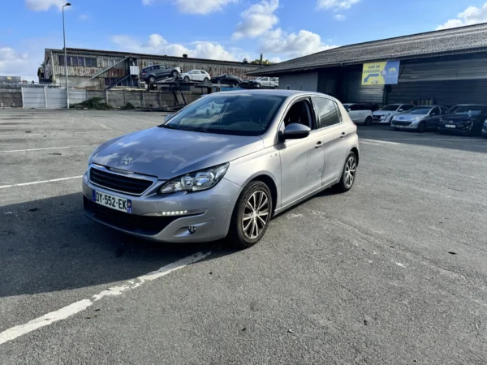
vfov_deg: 56.8
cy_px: 182
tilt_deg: -11.7
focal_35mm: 24
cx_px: 244
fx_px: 338
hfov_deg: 71.6
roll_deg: +0.2
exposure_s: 1/2506
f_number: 1.78
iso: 80
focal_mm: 6.76
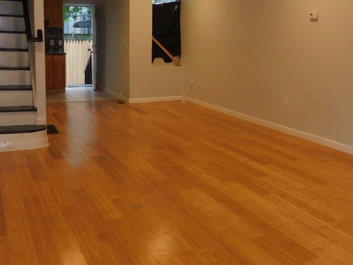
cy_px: 88
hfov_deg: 44.8
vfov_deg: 34.1
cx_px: 182
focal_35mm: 42
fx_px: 428
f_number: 3
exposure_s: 1/30
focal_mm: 4.1
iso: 200
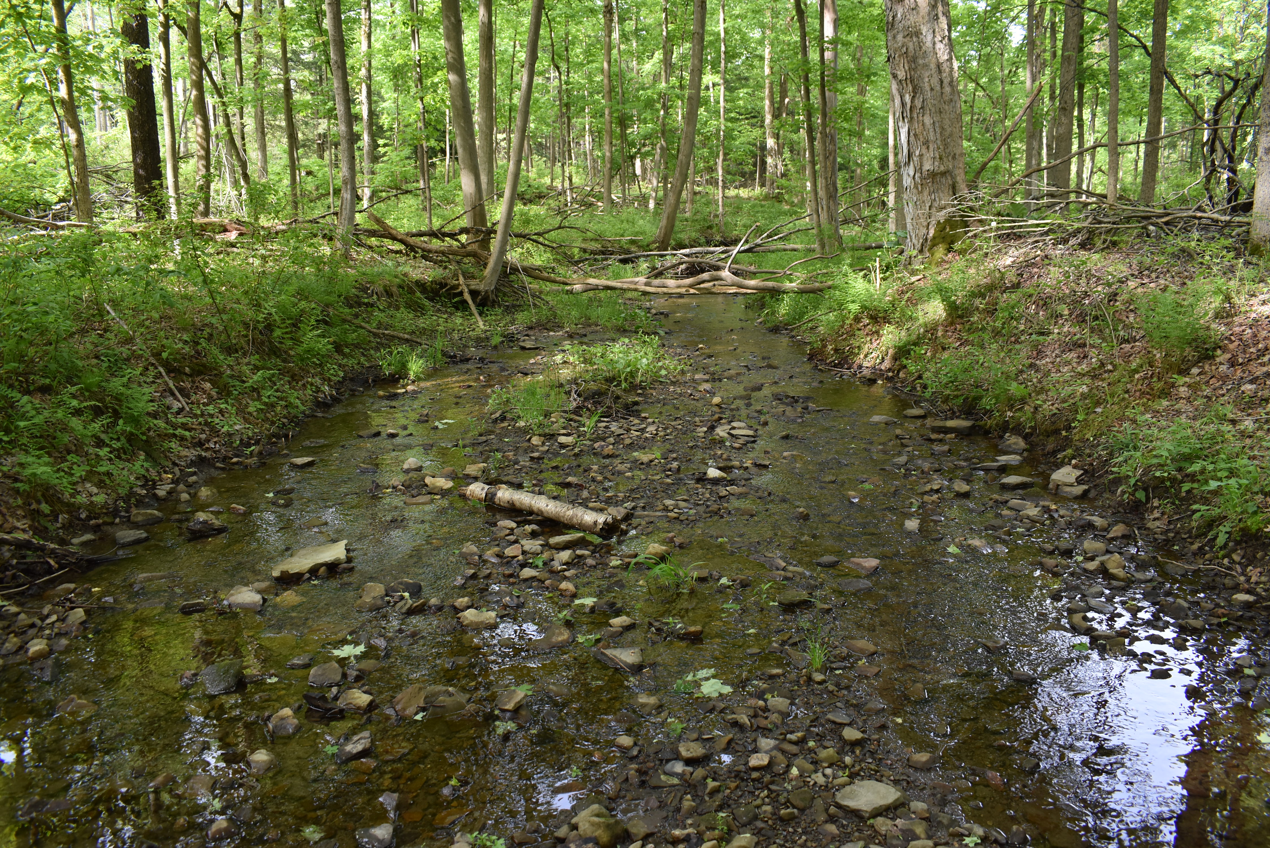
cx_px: 635
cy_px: 424
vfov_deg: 48.0
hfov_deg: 67.4
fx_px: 953
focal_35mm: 27
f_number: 5.6
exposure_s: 1/125
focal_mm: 18
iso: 400
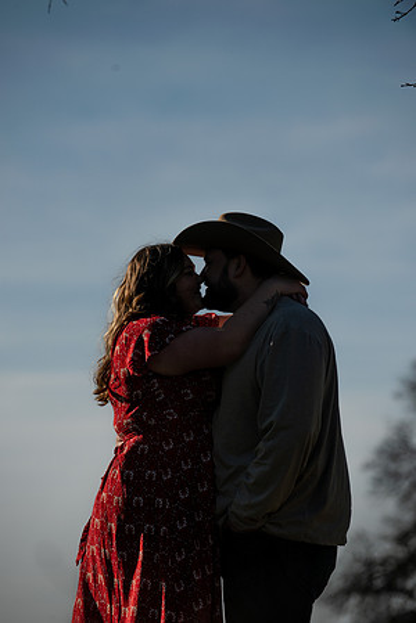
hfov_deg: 9.1
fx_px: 2600
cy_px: 312
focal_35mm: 150
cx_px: 208
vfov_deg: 13.7
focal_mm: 150
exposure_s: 1/2000
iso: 50
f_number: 4.5
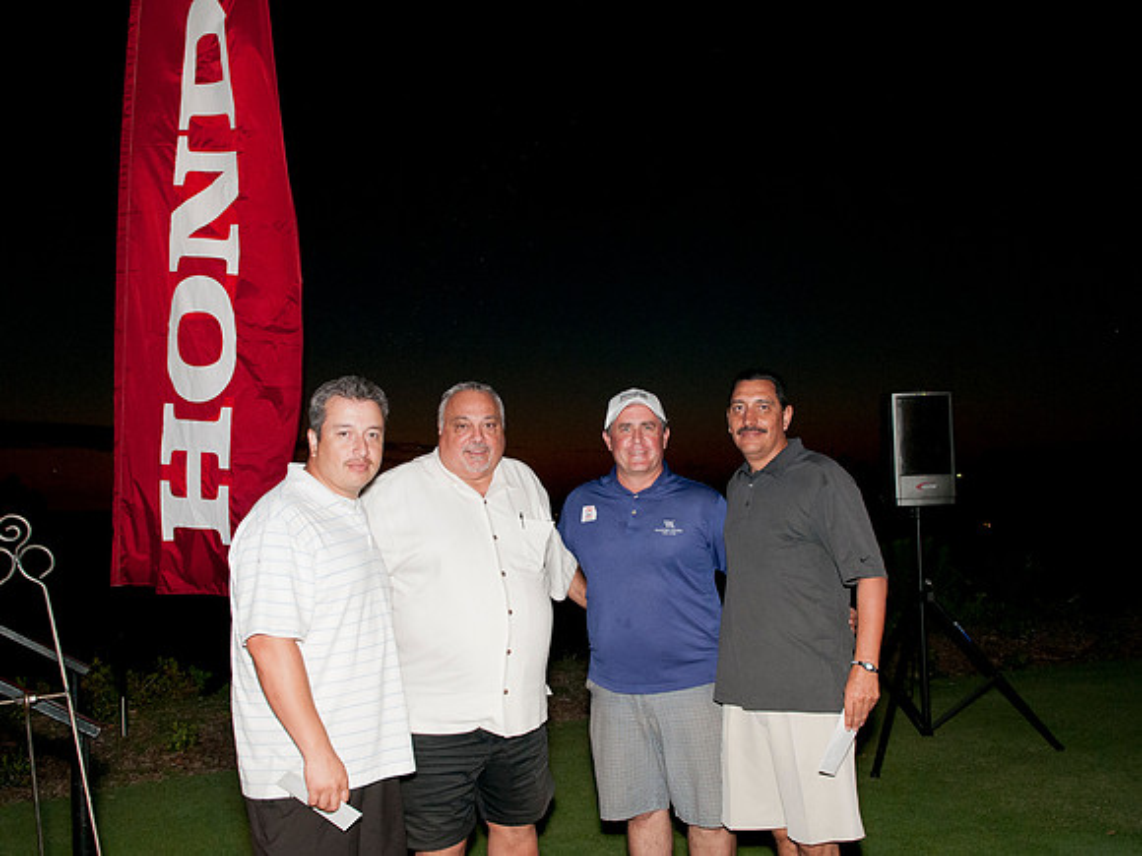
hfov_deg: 56.5
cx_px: 583
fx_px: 1064
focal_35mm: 32
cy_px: 446
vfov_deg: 43.9
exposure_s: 1/60
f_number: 6.3
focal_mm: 19
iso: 640
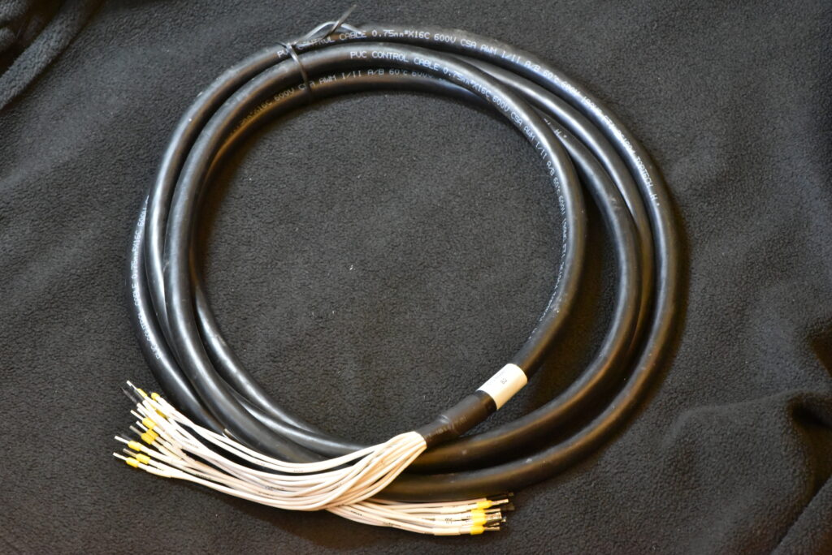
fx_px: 2428
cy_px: 278
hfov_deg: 19.4
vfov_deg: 13.1
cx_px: 416
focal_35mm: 105
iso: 12800
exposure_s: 1/40
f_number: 18
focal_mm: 105
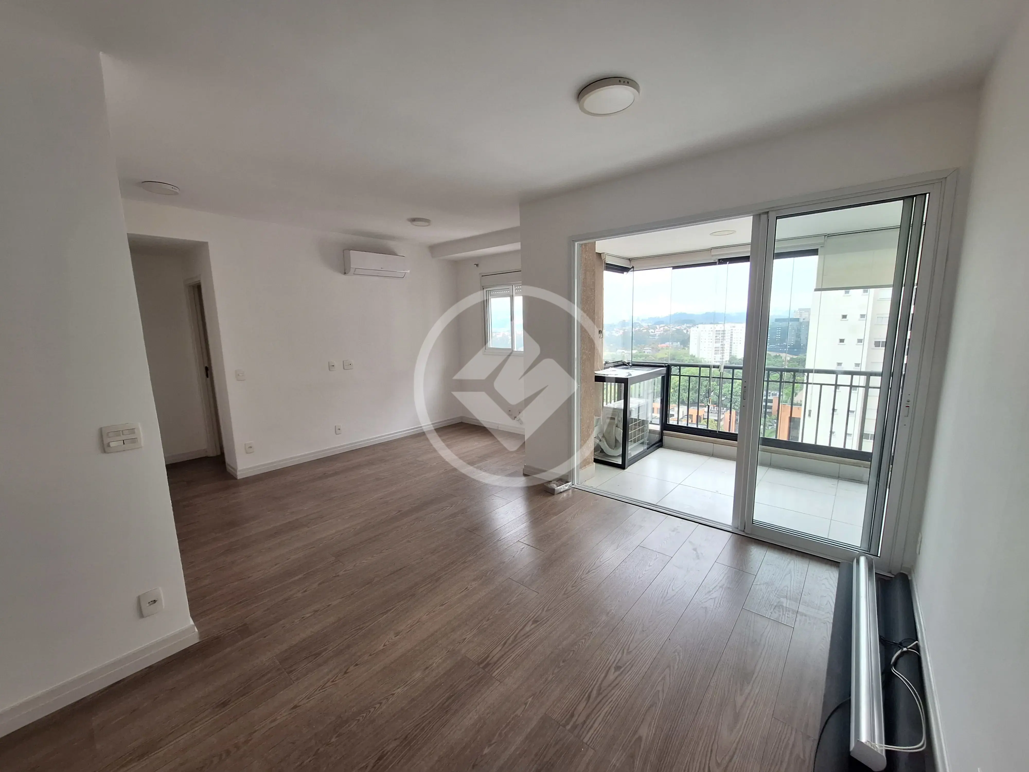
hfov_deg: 106.2
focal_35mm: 13
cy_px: 386
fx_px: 386
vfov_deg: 89.9
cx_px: 514
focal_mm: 1.74
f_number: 2.2
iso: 64
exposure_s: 1/40
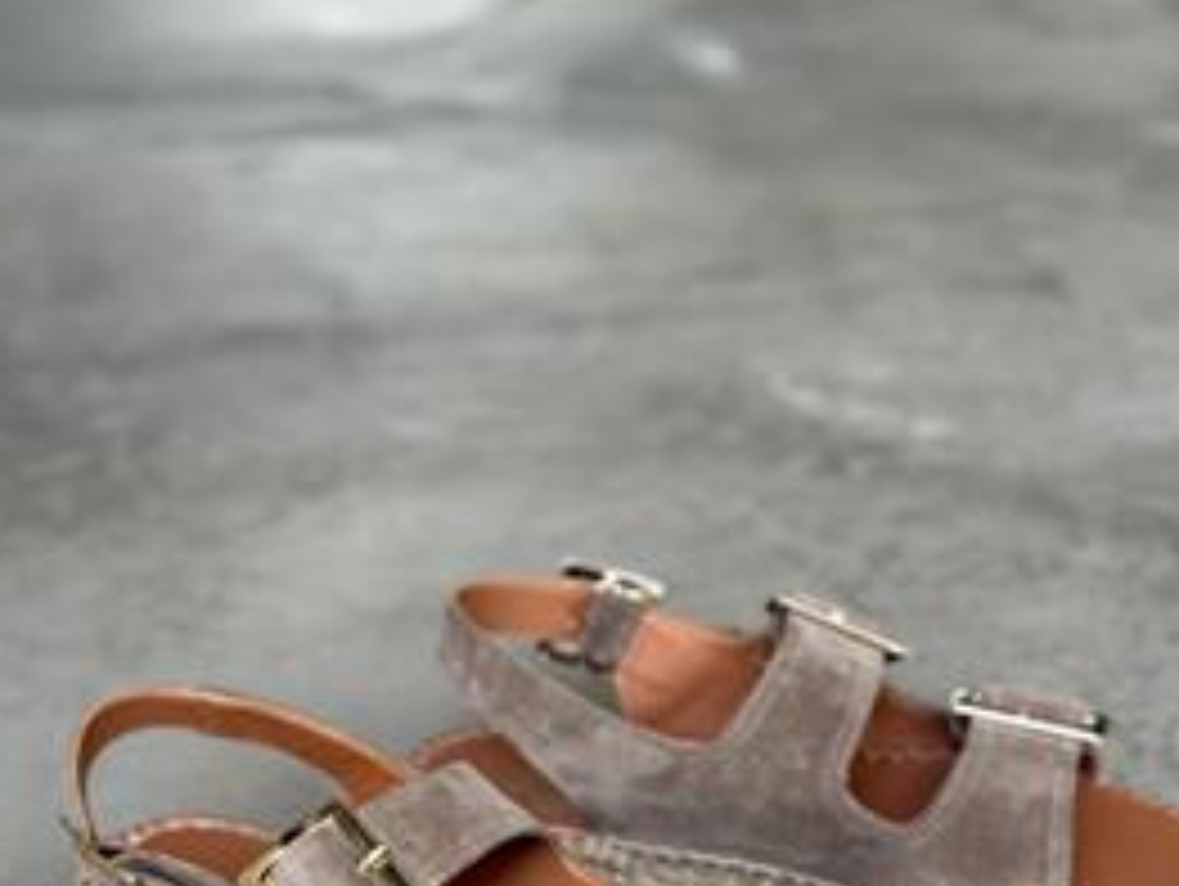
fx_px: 2659
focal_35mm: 78
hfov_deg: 25.0
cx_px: 657
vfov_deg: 18.6
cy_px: 828
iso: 100
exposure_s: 1/112
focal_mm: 6.76
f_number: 1.78
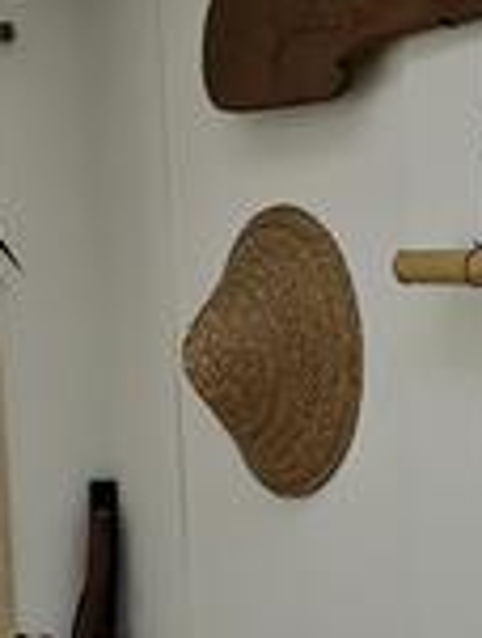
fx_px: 1978
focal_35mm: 107
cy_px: 655
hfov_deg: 13.8
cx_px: 402
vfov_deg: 17.8
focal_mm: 5.58
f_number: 1.8
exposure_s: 1/50
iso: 640
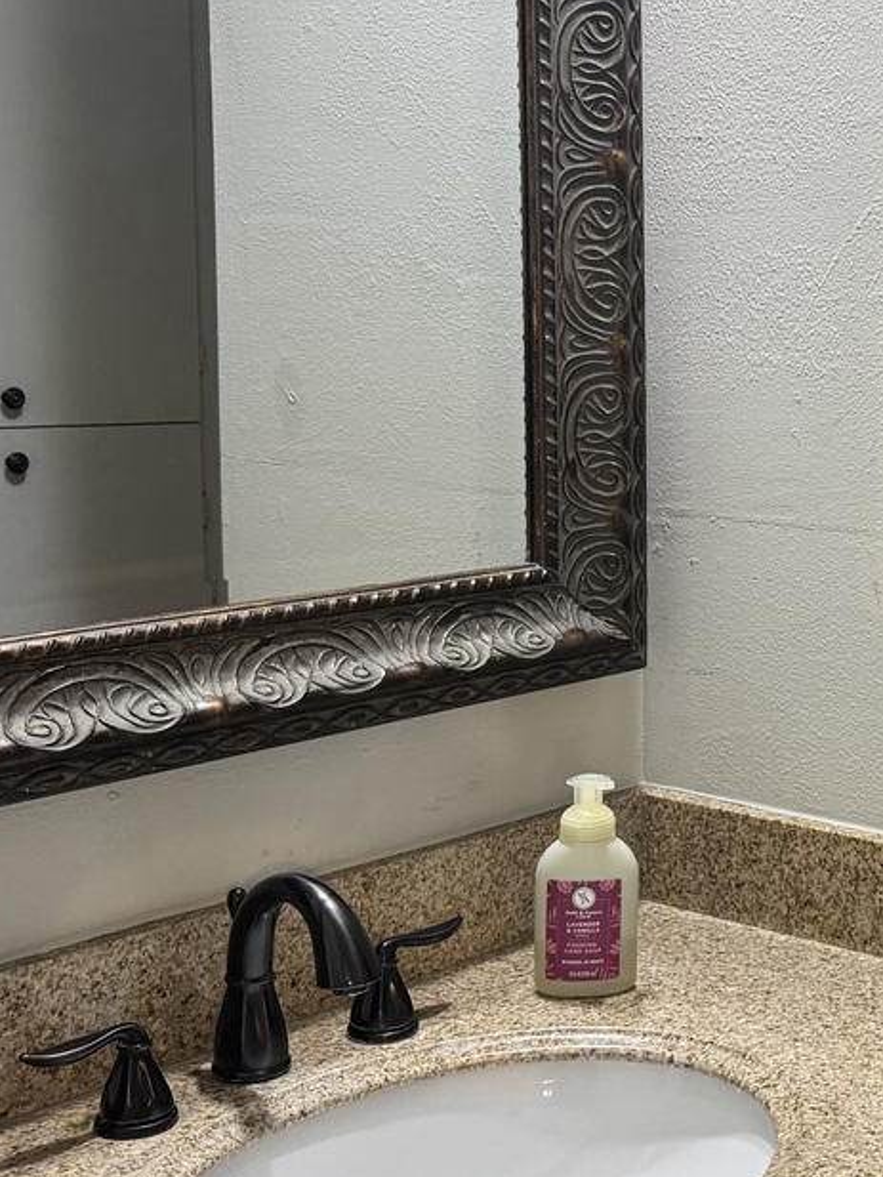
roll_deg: -1.6
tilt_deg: -7.1
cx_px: 1022
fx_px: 1904
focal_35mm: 56
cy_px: 551
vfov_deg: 34.3
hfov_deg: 24.0
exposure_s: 1/60
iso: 200
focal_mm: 6.76
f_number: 1.78
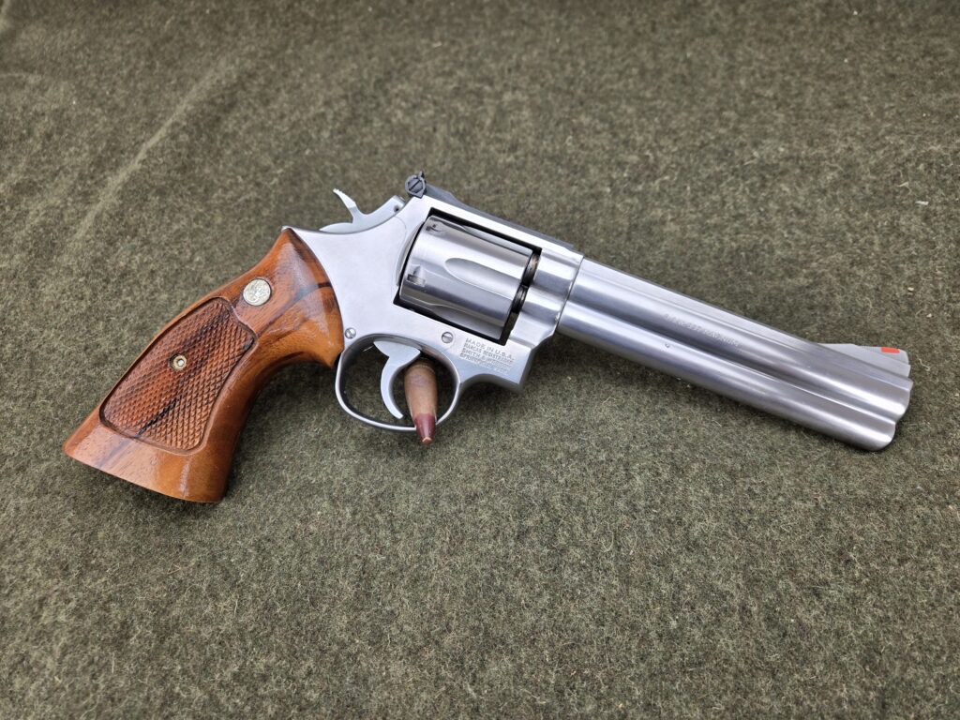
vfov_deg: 58.9
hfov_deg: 73.9
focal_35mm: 23
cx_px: 480
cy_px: 360
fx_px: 638
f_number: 1.8
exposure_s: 1/120
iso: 50
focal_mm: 5.4
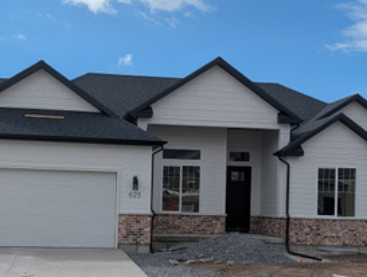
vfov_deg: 26.1
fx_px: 595
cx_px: 137
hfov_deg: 34.1
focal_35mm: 56
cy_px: 177
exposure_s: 1/1610
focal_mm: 6.9
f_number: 1.68
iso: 20
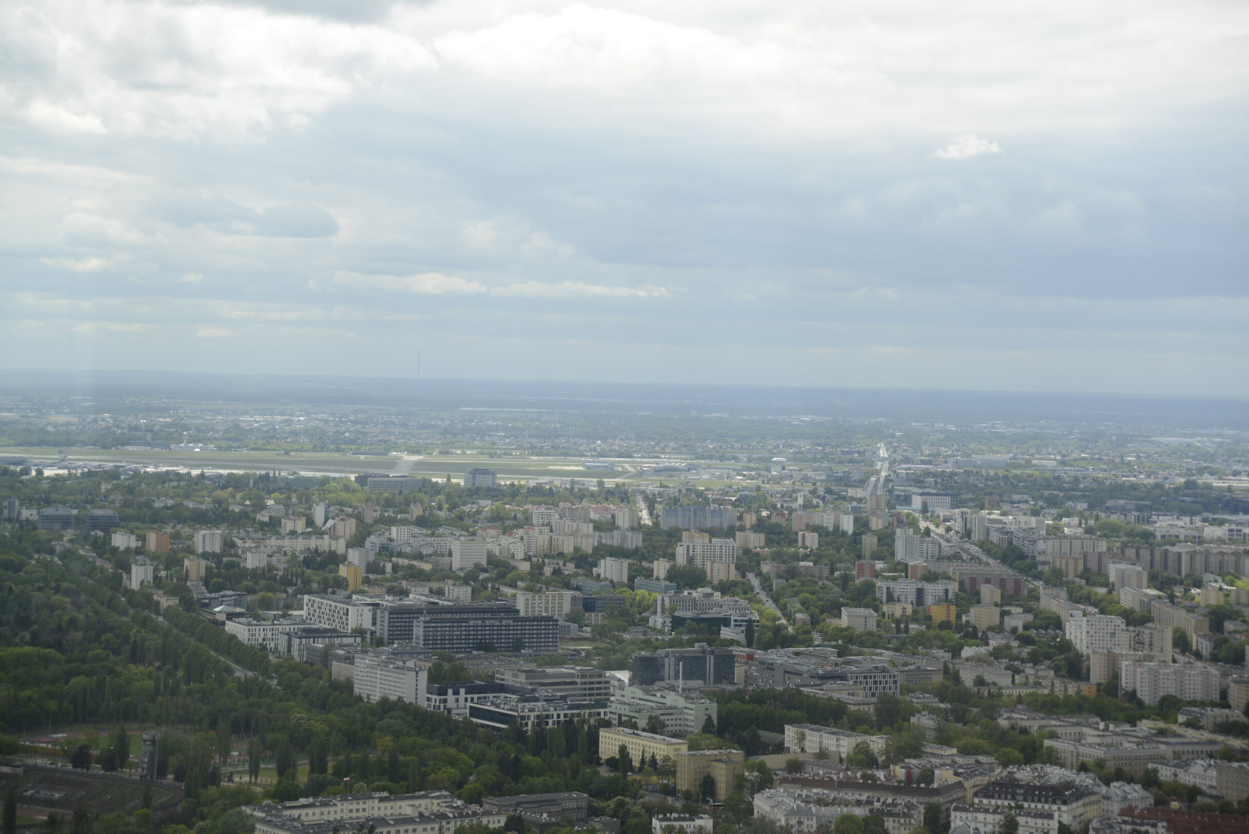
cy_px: 412
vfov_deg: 15.4
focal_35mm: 89
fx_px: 3089
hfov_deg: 22.9
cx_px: 626
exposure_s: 1/1600
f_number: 4.5
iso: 250
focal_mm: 85
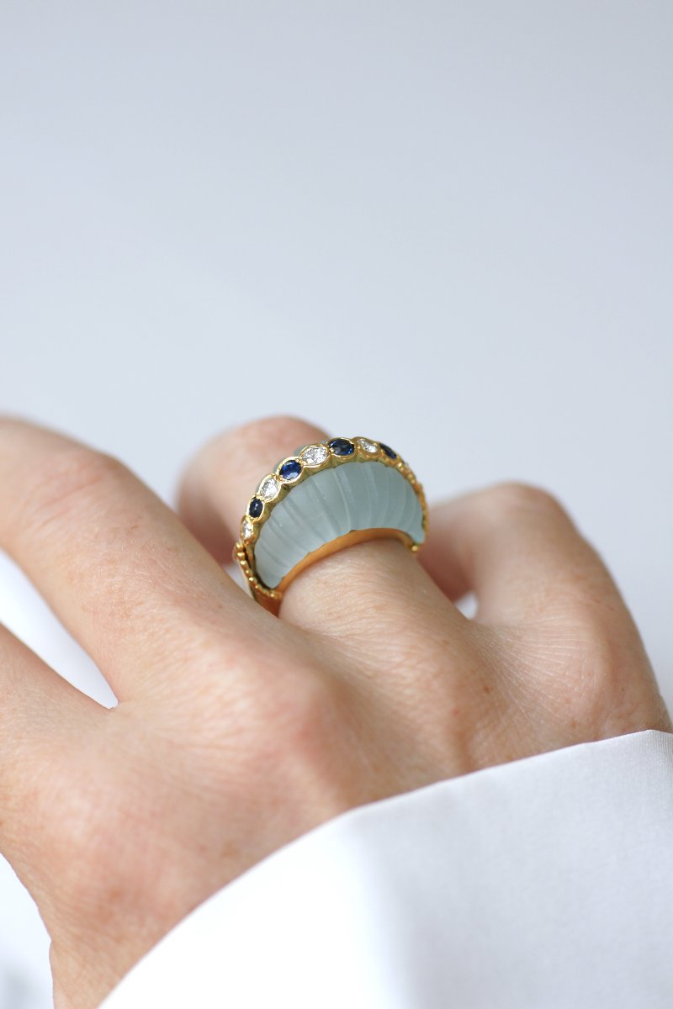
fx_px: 2944
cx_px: 336
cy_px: 504
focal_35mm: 105
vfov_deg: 19.5
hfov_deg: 13.0
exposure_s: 1/125
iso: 200
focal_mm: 70
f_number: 3.5
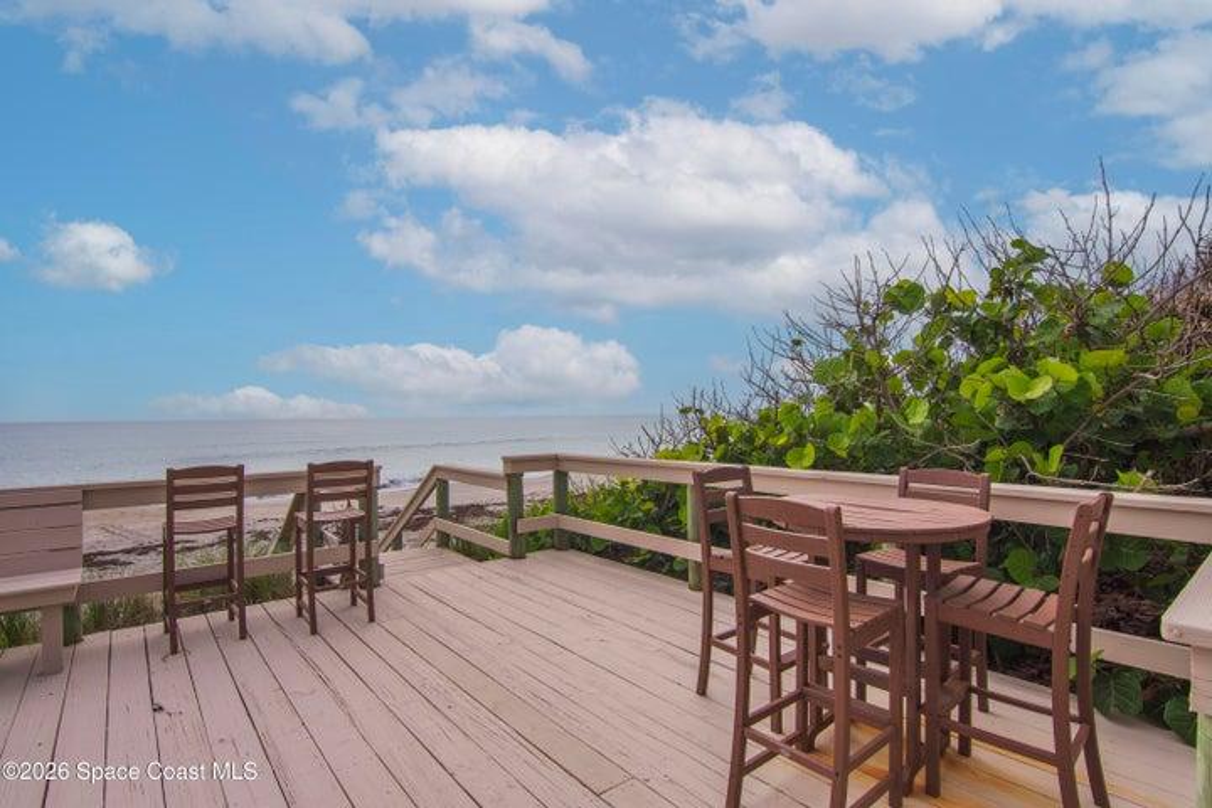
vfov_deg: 72.1
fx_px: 555
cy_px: 404
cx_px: 606
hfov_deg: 95.0
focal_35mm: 16
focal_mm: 11
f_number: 8
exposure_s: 1/500
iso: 140
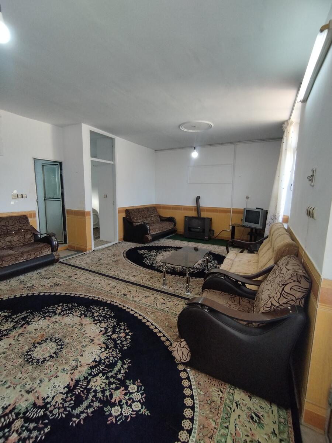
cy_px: 222
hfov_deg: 78.1
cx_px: 166
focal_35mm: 16
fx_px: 205
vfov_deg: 94.5
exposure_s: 1/100
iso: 100
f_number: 2.2
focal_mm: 1.65
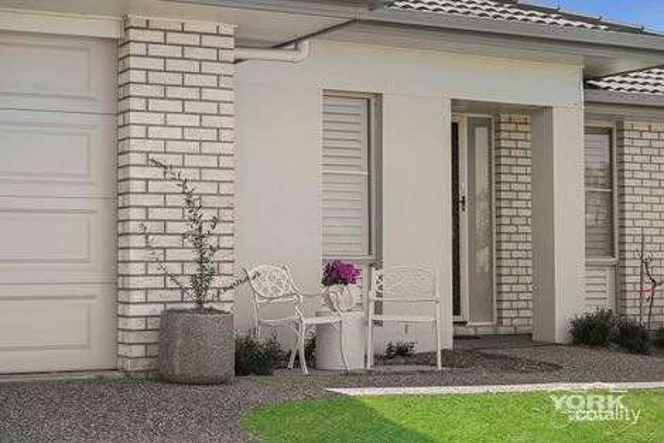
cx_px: 332
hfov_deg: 28.9
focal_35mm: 70
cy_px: 222
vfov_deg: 19.4
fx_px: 1291
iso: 100
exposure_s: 1/400
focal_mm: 70
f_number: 6.3
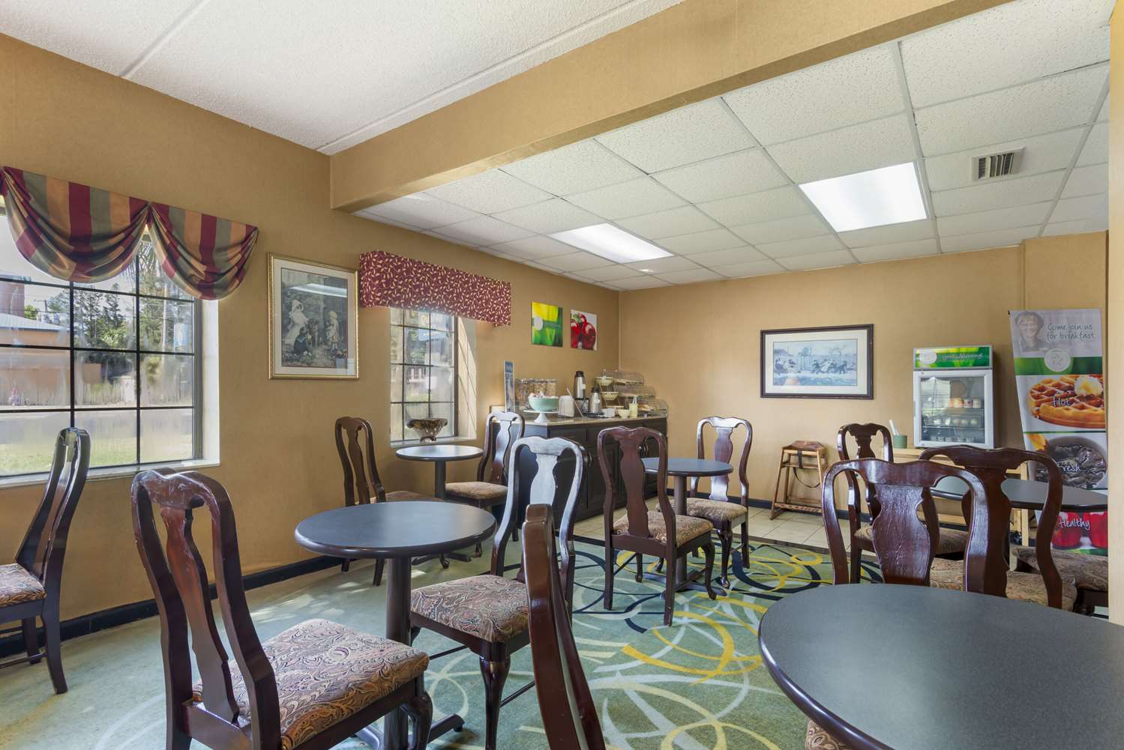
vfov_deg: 70.5
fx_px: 531
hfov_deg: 93.2
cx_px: 562
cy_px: 375
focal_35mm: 17
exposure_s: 1/2
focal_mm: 17
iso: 200
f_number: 10
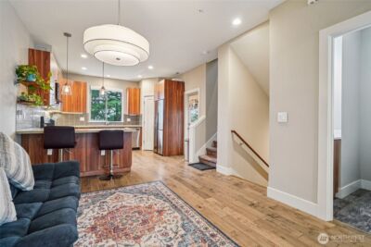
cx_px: 186
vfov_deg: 73.8
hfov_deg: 96.7
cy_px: 124
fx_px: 165
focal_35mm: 16
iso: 1600
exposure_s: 1/10
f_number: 8
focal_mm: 16
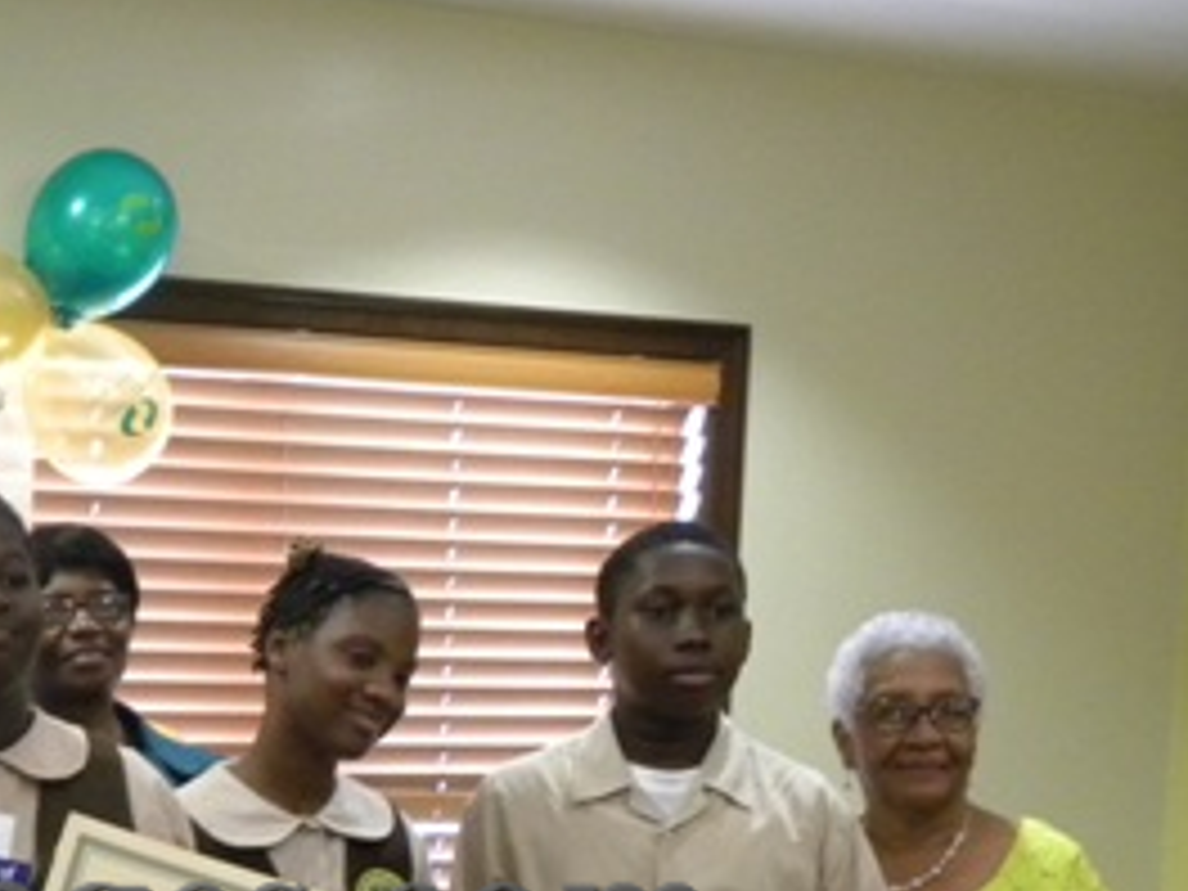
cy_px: 918
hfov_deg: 22.8
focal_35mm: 80
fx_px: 2746
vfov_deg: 17.9
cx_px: -171
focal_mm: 5.9
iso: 400
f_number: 2.8
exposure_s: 1/27
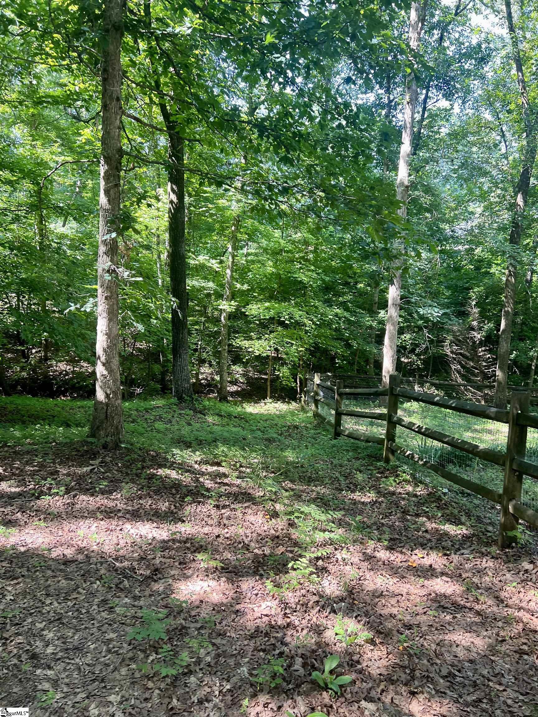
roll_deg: -2.3
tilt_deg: -8.0
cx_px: 269
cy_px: 358
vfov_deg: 67.3
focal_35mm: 26
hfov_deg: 53.1
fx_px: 539
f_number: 1.5
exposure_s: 1/121
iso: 64
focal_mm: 5.7
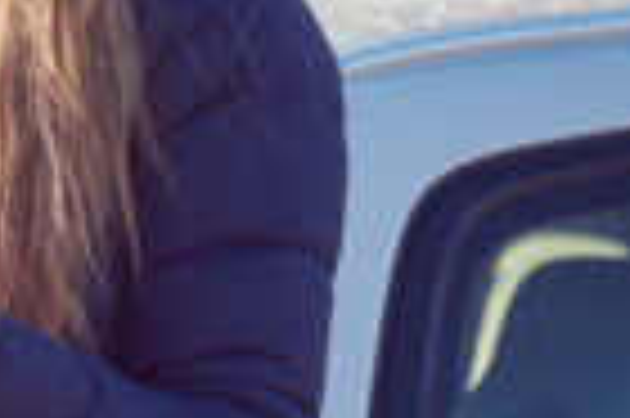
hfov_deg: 3.0
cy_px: 265
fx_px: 11799
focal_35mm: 675
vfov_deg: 2.0
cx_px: -734
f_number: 2.8
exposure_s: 1/2500
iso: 250
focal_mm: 105
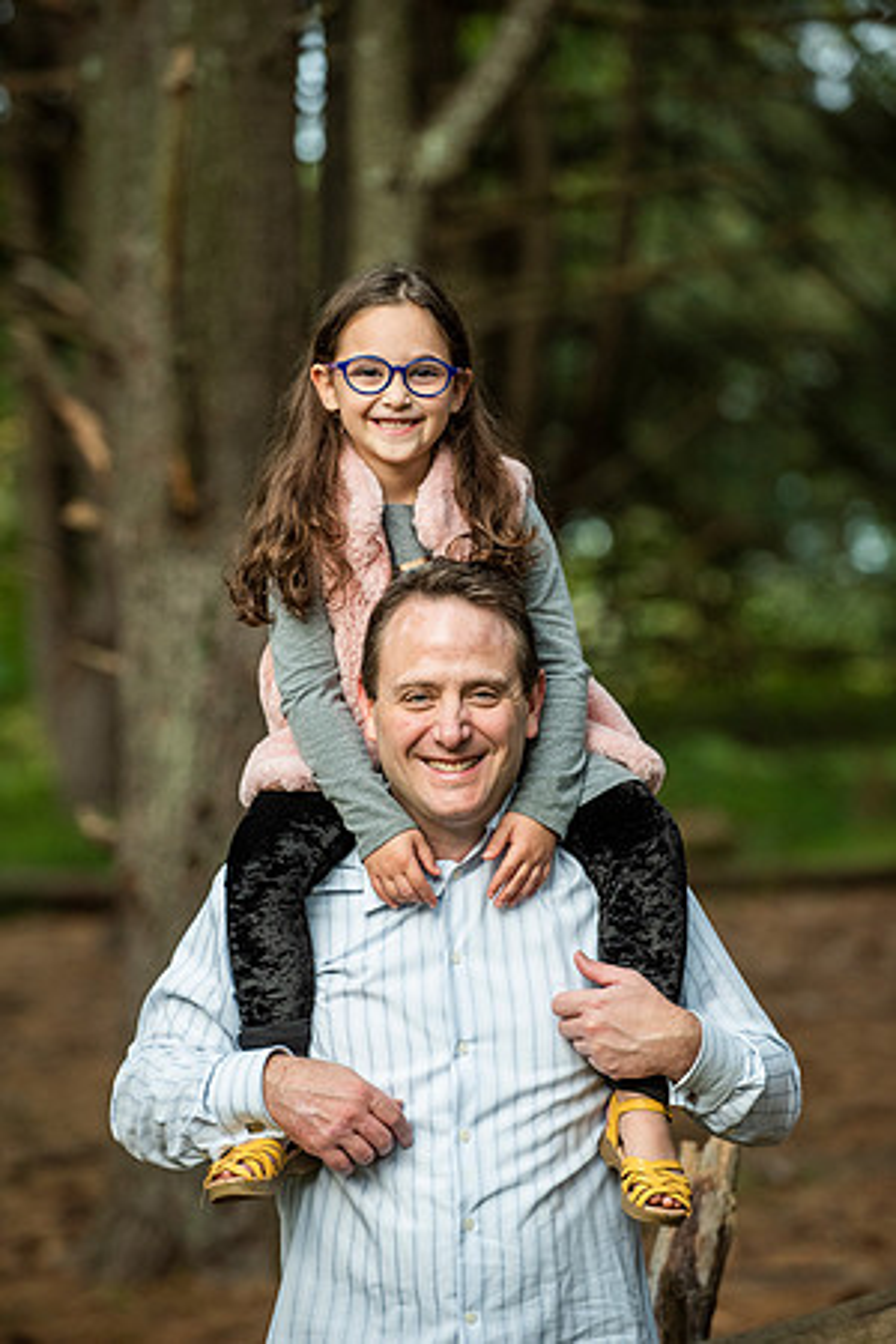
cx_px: 448
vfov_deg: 12.8
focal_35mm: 160
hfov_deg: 8.6
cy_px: 672
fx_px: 5973
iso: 1250
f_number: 4
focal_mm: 160
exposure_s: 1/200
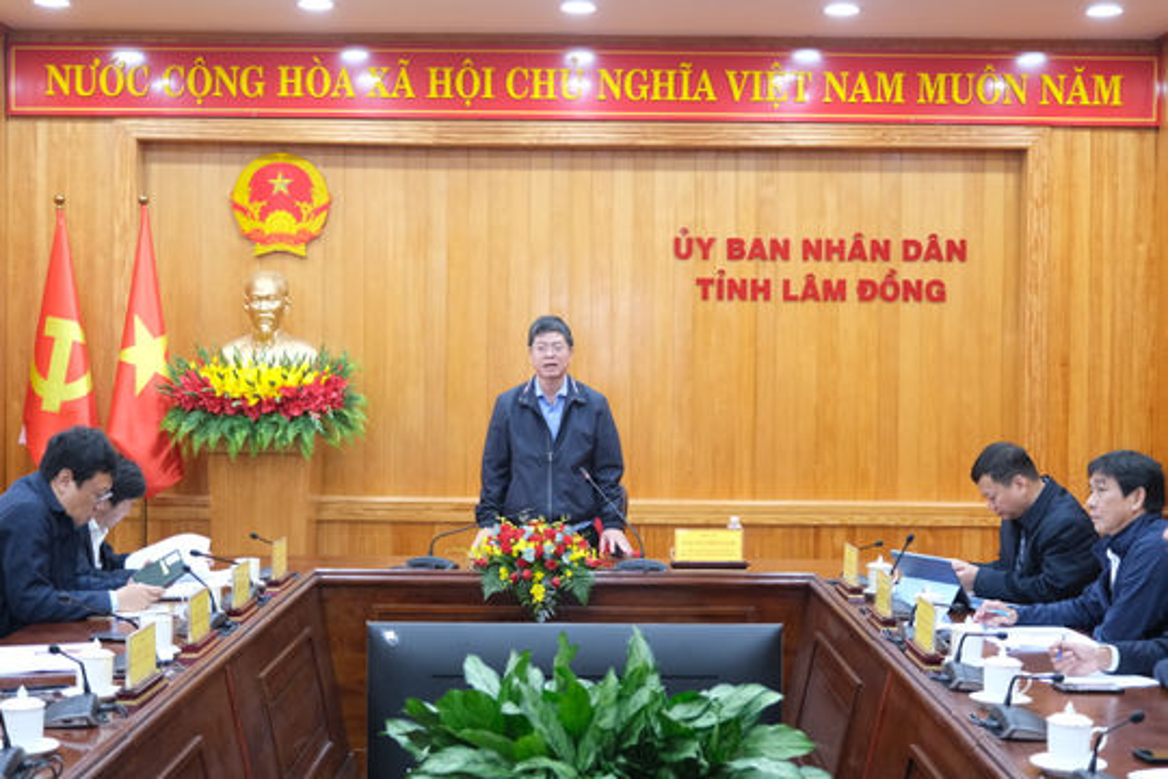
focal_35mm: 56
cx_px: 584
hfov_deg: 35.6
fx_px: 1817
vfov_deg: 24.2
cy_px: 390
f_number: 4
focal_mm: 37.6
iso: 2500
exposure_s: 1/120
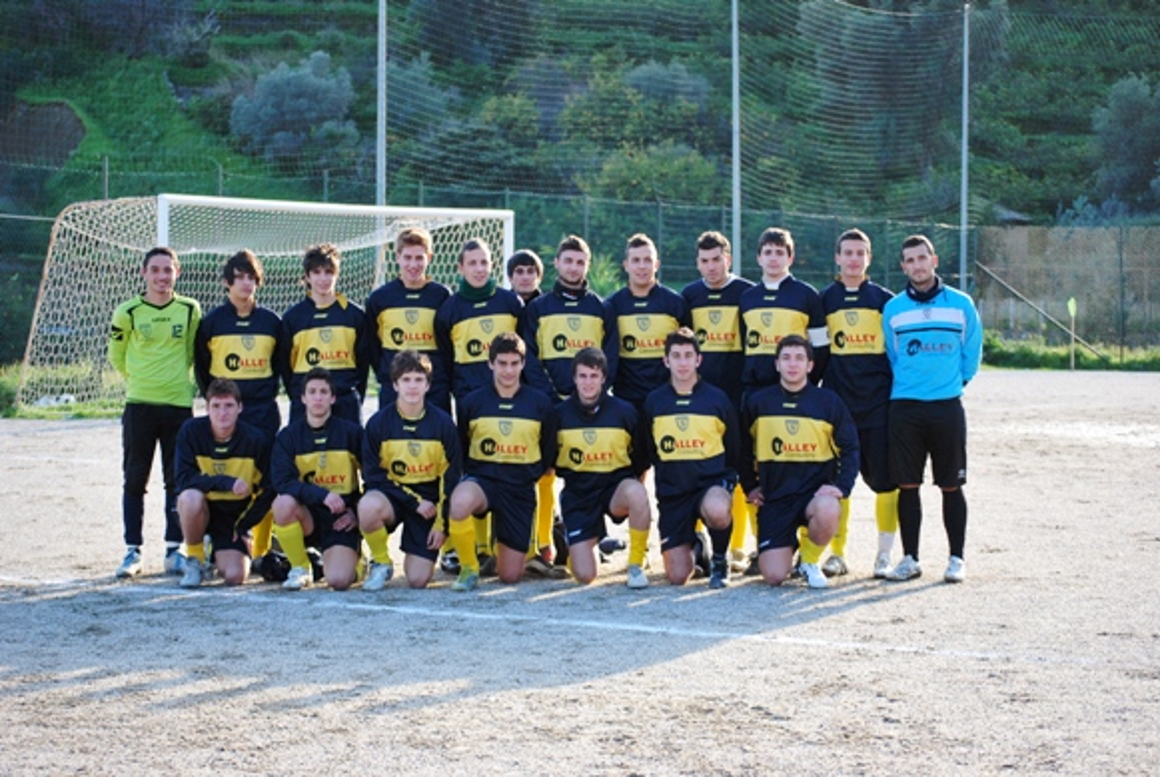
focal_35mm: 82
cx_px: 580
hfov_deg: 24.6
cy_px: 388
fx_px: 2662
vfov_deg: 16.6
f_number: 4
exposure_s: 1/500
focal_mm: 55
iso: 450
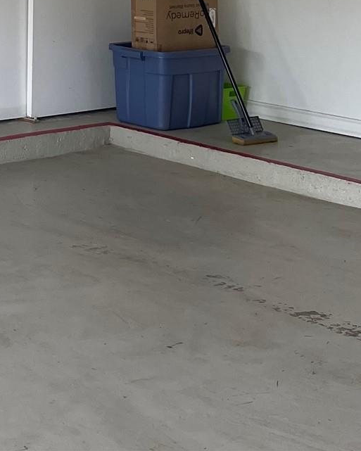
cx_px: -342
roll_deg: -0.1
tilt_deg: -1.9
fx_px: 1041
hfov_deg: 15.8
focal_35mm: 78
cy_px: -89
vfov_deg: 22.5
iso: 100
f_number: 1.6
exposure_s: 1/120
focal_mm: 5.1
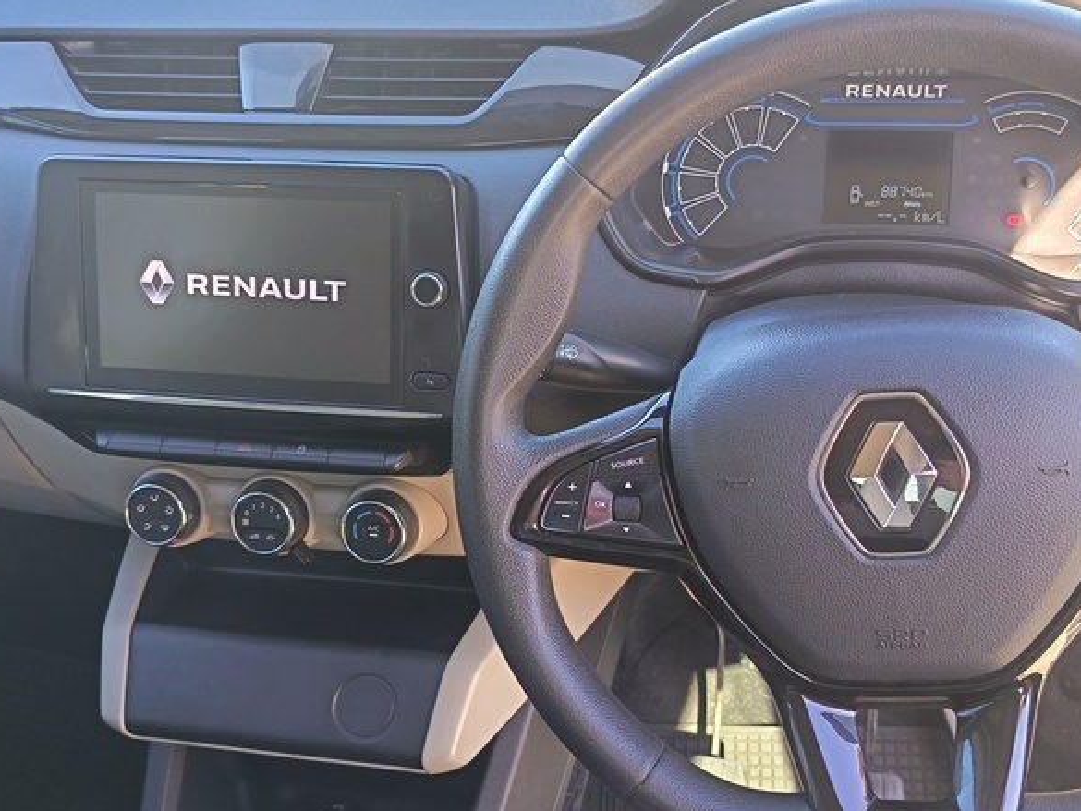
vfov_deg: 34.4
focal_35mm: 42
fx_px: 1312
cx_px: 538
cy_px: 429
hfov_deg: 44.8
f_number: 1.75
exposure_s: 1/120
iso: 586
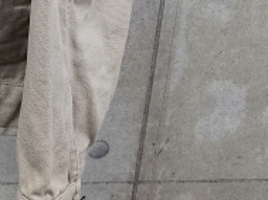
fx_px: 943
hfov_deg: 13.9
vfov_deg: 10.5
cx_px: -251
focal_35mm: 122
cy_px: -278
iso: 200
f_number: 1.8
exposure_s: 1/120
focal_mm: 6.4
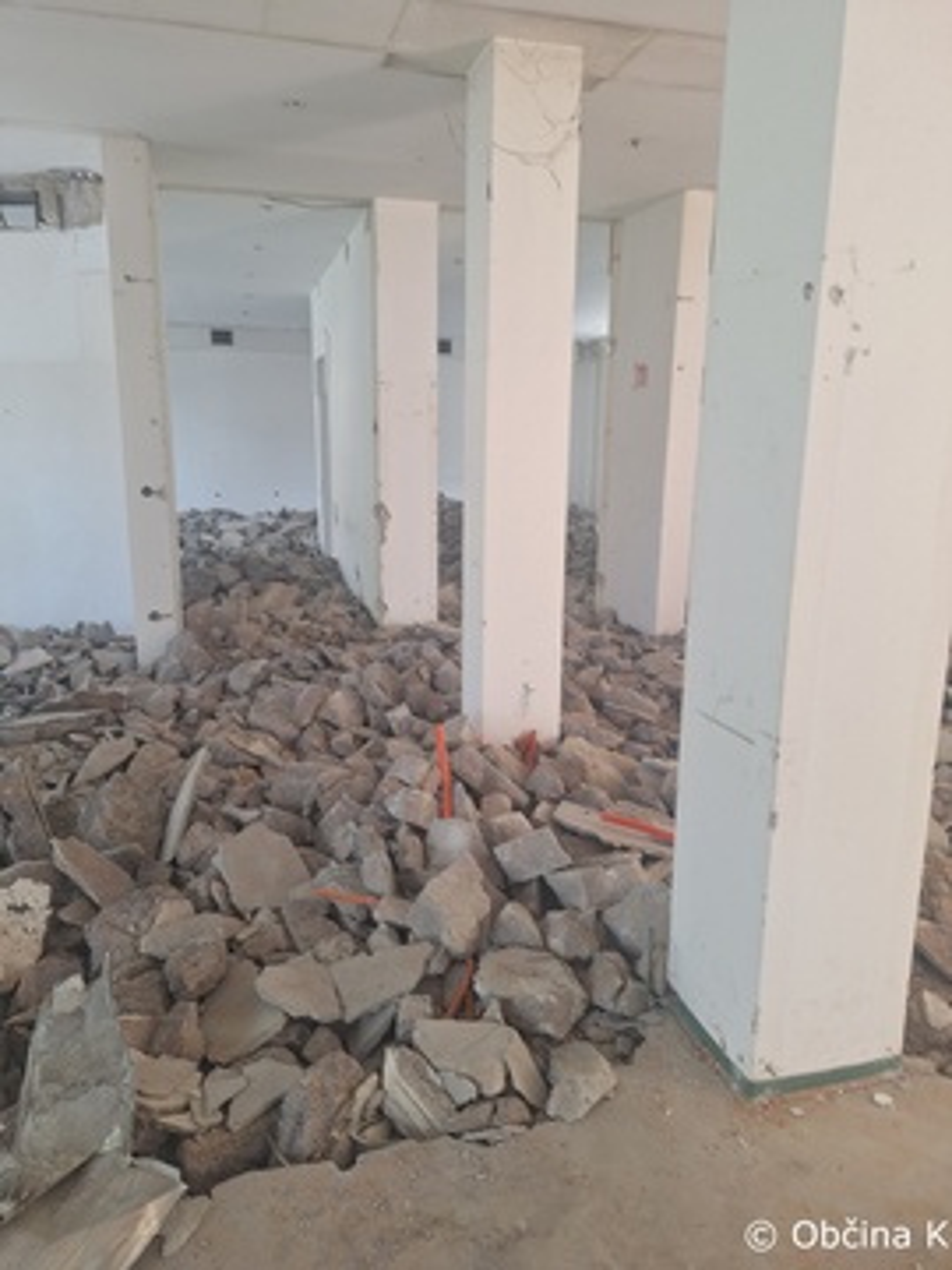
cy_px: 635
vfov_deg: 73.9
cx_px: 476
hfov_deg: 58.9
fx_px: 843
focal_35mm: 23
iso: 64
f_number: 1.8
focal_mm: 5.54
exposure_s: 1/50
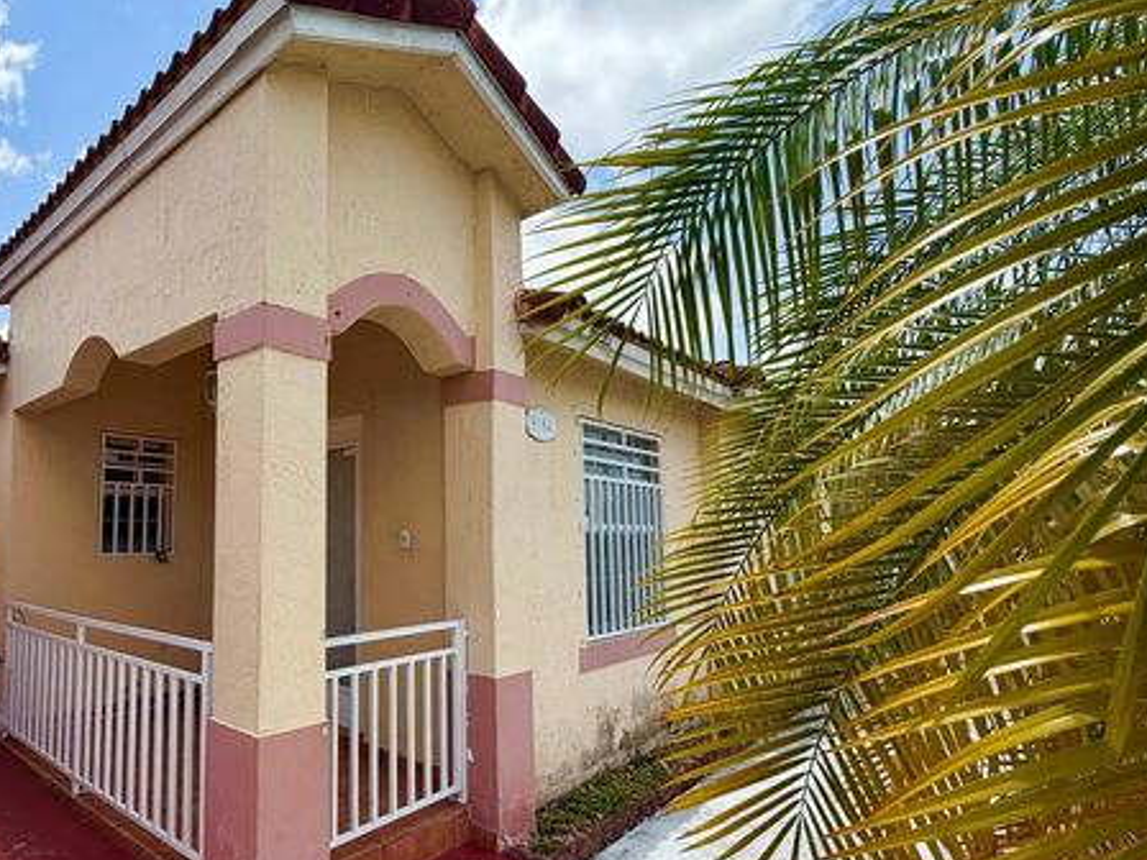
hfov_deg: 77.7
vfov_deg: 65.8
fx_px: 663
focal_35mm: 20
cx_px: 338
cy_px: 481
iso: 25
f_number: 2.2
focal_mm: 2.22
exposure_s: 1/770
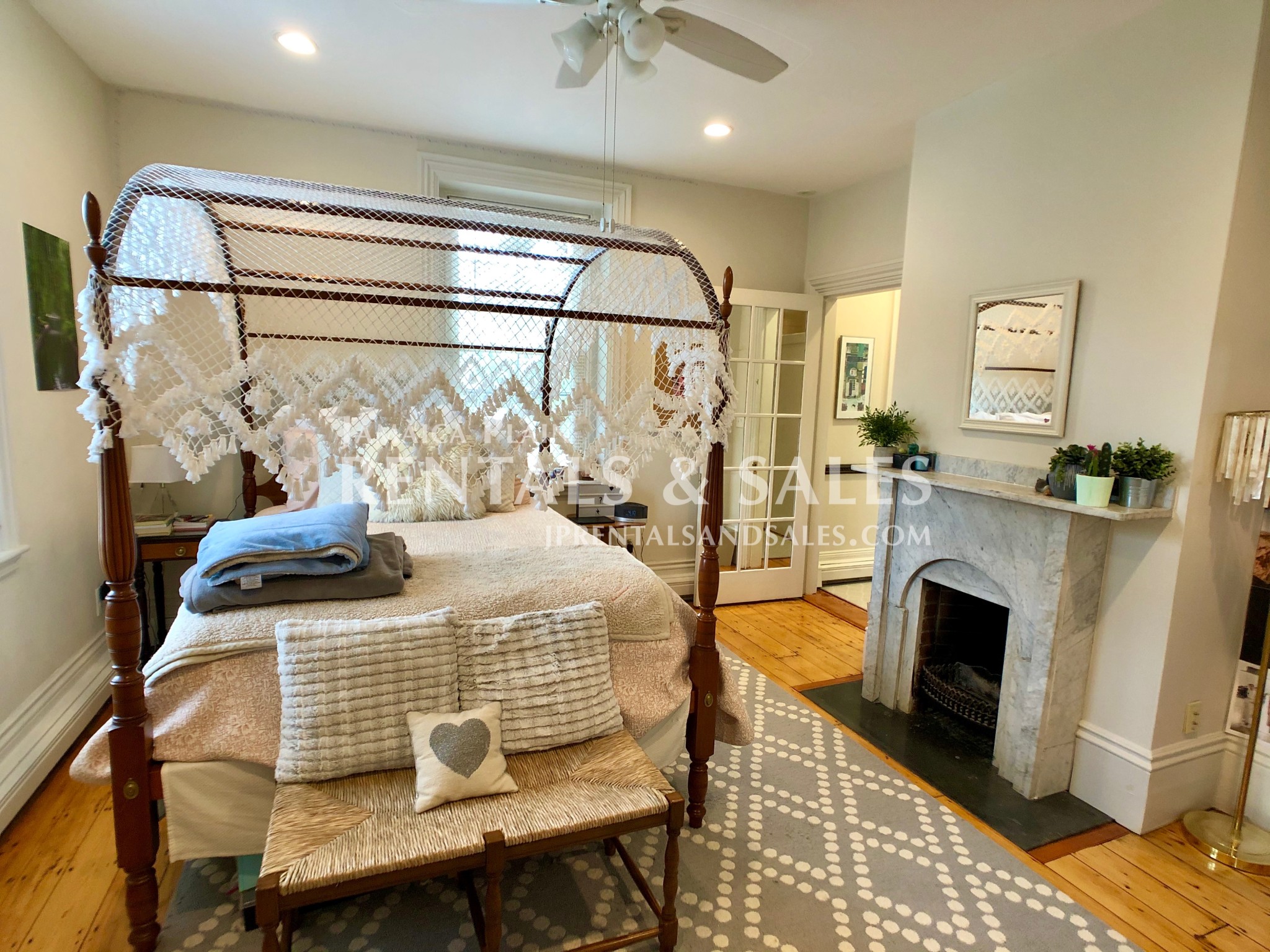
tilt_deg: -7.2
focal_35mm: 28
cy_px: 476
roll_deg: -1.3
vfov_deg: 49.7
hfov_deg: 63.4
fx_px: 1027
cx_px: 635
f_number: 1.8
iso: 40
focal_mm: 3.99
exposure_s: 1/20
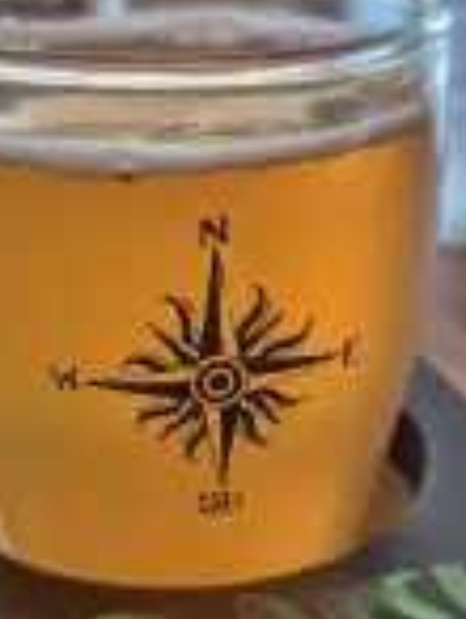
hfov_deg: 23.3
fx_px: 1128
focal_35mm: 63
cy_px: 424
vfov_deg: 30.4
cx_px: 191
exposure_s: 1/120
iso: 100
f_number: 1.8
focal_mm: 5.4
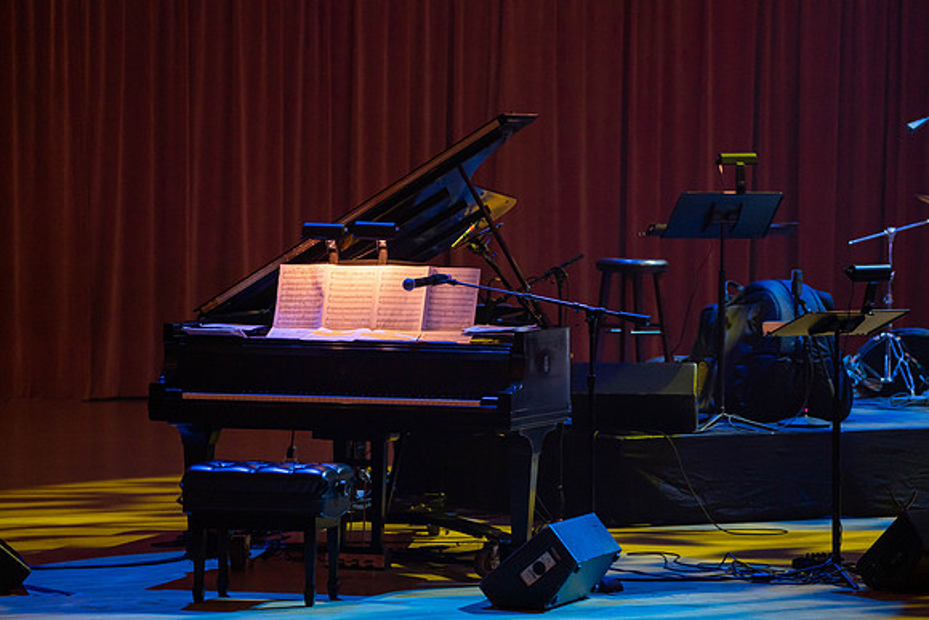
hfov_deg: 11.0
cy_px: 310
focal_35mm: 187
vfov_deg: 7.3
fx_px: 4827
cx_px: 464
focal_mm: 187
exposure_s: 1/200
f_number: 5.6
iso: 2500
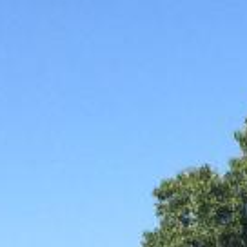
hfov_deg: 10.4
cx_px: 530
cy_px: 516
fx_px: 1219
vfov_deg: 10.5
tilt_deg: +2.9
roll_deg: -1.0
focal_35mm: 151
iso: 32
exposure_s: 1/1109
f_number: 2.2
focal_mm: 4.15
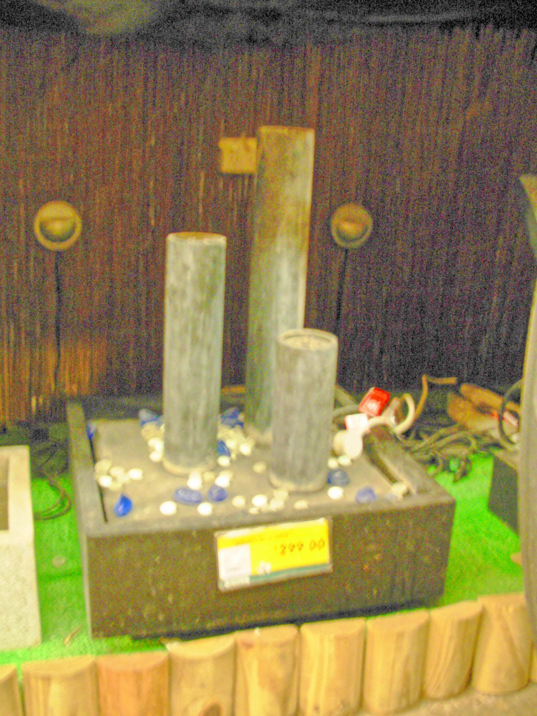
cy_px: 358
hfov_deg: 37.7
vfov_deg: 49.0
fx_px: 786
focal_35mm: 38
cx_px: 268
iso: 159
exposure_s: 1/1.11
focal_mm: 6.3
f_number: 2.9
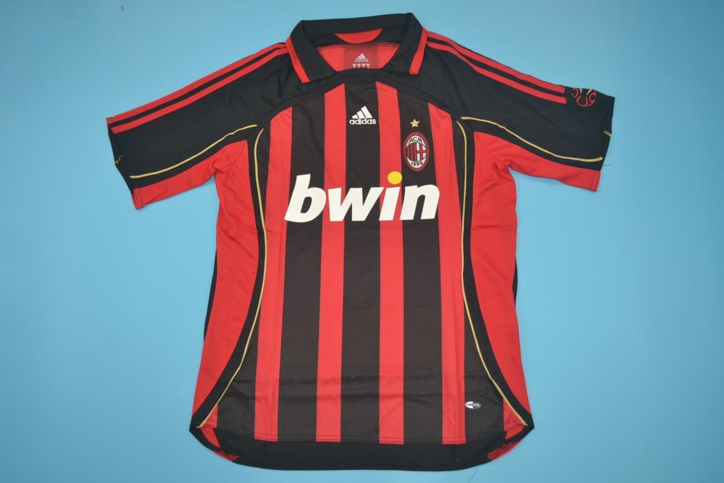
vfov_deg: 43.6
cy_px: 242
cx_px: 362
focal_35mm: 30
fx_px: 603
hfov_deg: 61.9
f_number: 3.8
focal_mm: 20
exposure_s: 1/200
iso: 200
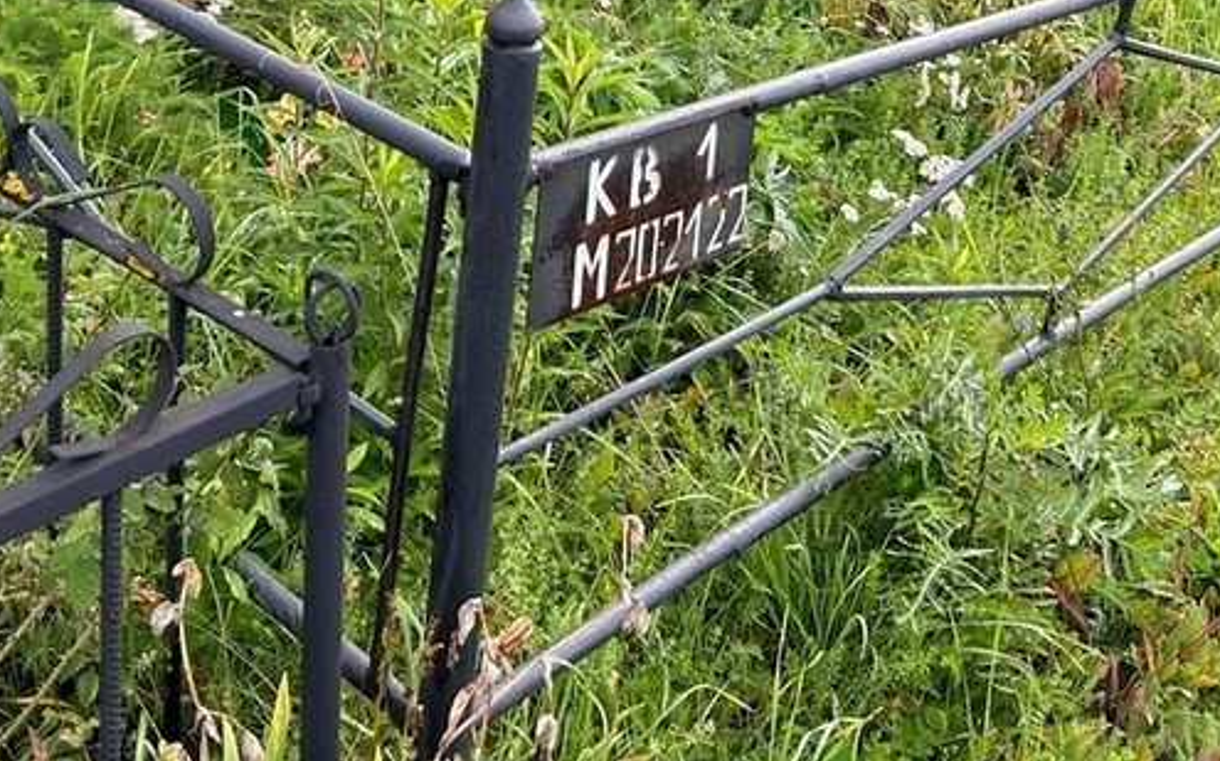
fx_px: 1895
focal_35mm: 57
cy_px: -180
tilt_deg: -7.8
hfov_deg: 35.7
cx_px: 611
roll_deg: -5.1
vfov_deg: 21.0
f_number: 1.5
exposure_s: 1/539
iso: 50
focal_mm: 5.7
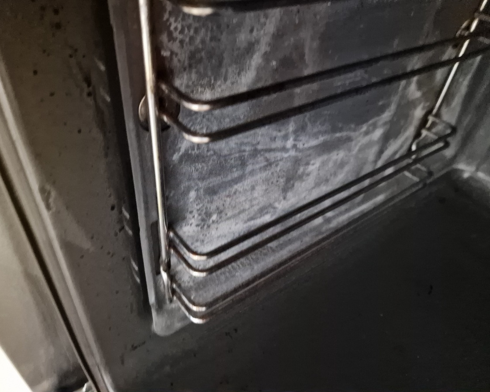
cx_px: 231
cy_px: 196
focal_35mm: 24
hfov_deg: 70.2
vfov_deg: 58.8
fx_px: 348
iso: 800
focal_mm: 6.4
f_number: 1.8
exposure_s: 1/25
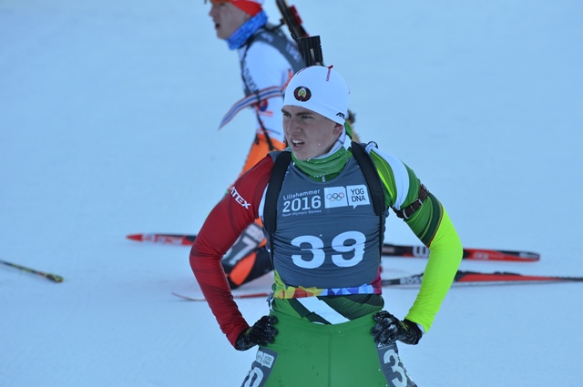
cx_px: 292
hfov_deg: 6.9
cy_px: 194
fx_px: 4852
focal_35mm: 300
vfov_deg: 4.6
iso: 800
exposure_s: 1/2000
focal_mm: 200
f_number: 5
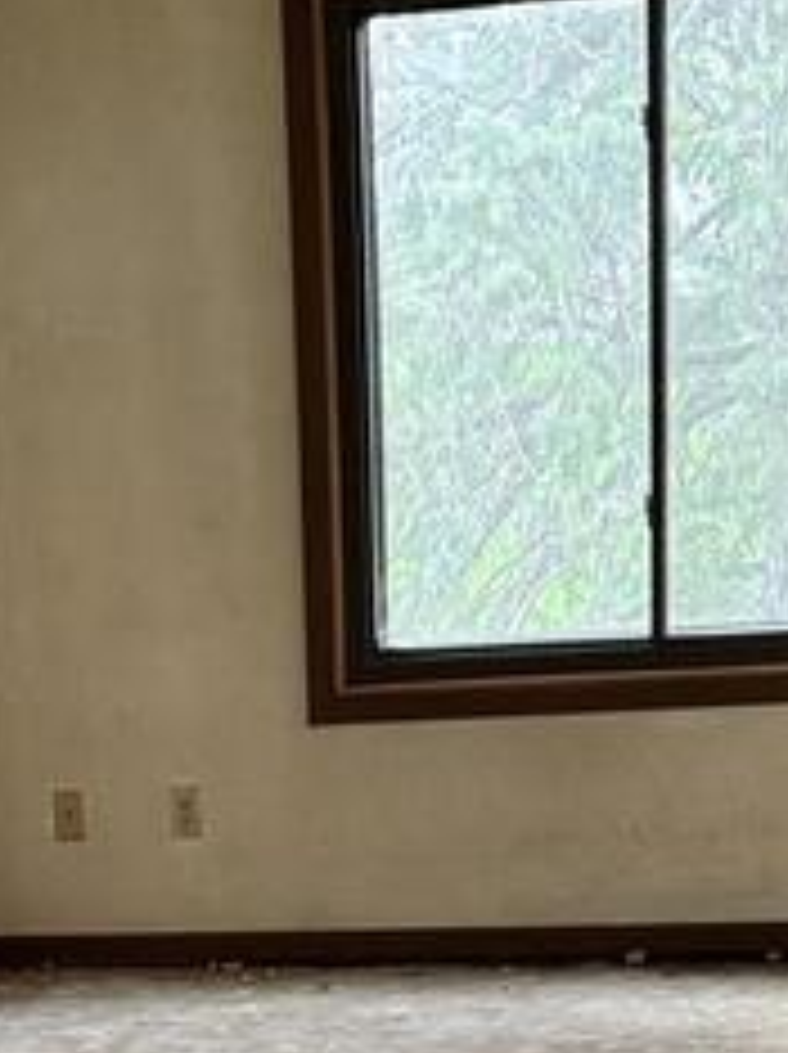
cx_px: -9
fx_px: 3375
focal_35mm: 111
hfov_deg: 13.1
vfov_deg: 16.7
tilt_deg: -18.5
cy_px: 1404
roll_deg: +4.5
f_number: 1.78
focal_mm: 6.76
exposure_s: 1/60
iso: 320
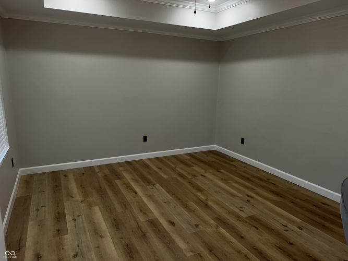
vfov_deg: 56.8
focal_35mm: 24
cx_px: 174
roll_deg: -1.3
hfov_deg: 71.6
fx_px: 241
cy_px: 130
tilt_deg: -11.6
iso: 160
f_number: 1.78
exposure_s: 1/120
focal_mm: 6.86
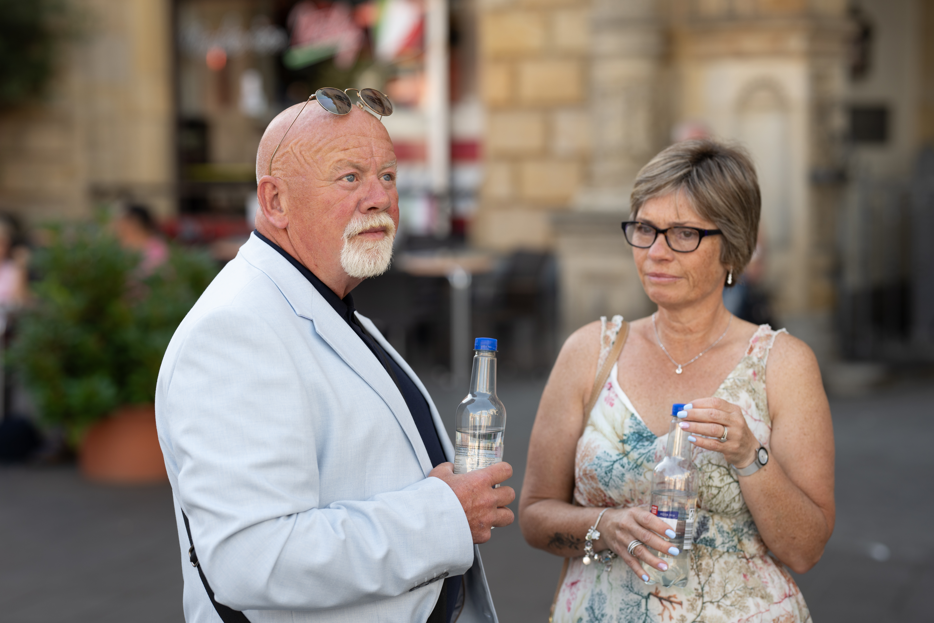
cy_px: 312
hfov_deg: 23.9
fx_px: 2205
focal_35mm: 85
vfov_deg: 16.1
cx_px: 467
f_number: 2.8
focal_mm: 85
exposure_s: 1/320
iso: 100
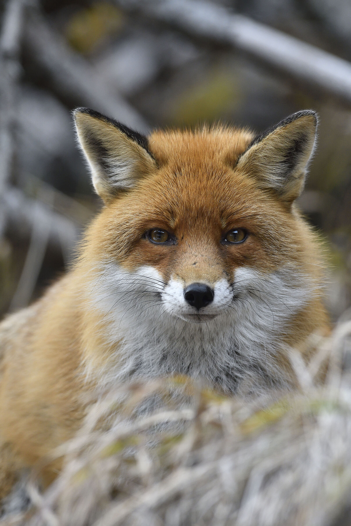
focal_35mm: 600
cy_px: 263
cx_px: 176
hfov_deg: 2.3
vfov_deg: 3.4
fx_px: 8774
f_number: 6.3
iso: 800
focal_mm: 400
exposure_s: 1/1000
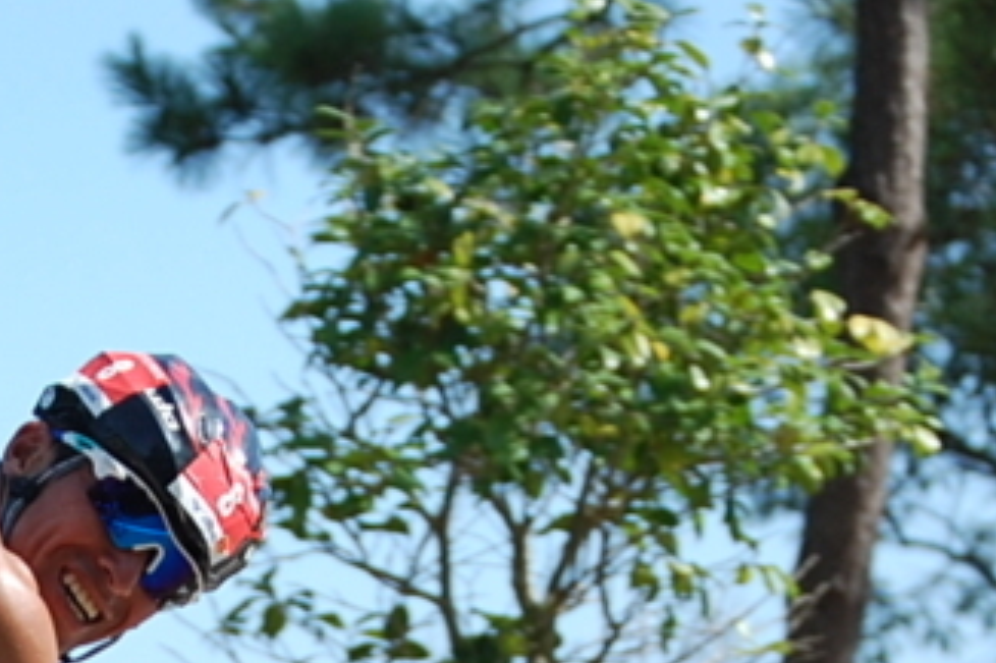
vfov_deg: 4.7
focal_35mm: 292
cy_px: 1022
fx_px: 8074
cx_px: 3
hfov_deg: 7.0
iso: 250
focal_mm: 62
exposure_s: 1/1000
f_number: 4.2
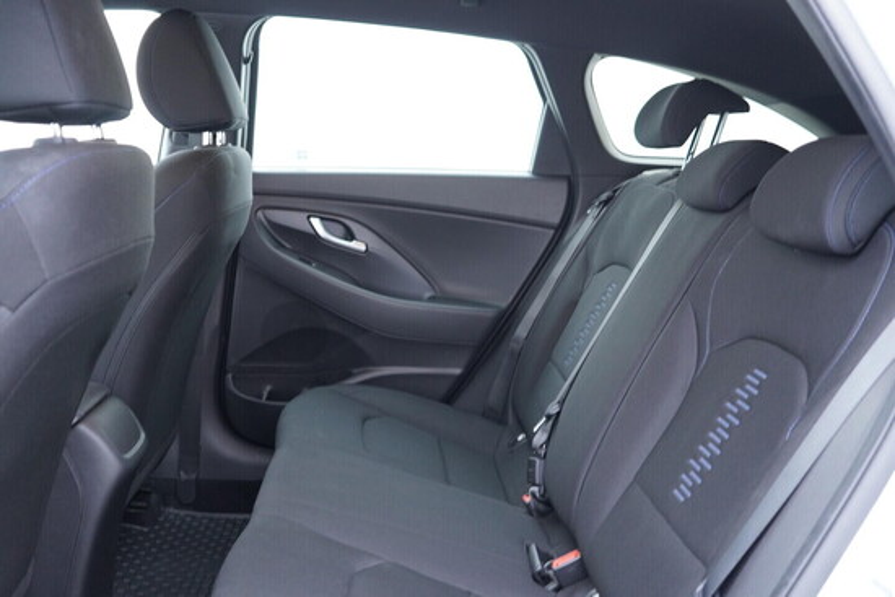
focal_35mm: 36
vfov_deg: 36.9
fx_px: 895
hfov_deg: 53.1
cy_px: 298
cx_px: 448
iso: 1000
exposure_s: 1/40
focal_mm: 24
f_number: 2.8
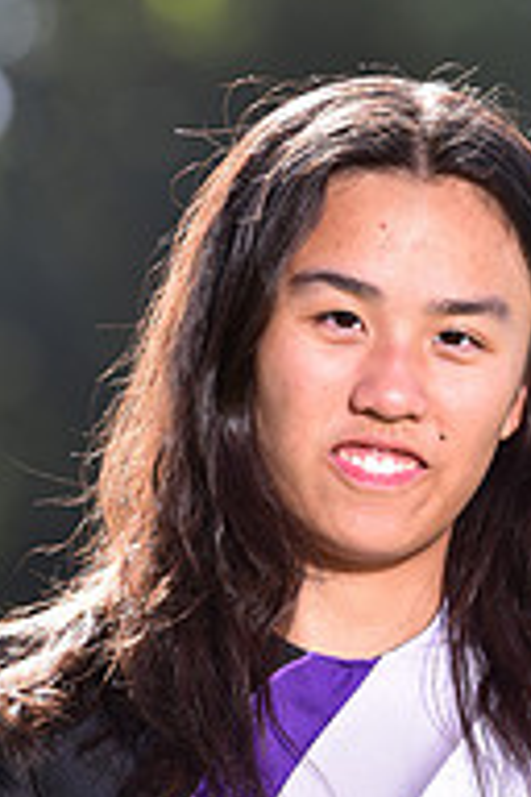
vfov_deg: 3.4
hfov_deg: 2.3
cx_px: 367
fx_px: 13362
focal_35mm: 604
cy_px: 892
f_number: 4.5
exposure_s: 1/250
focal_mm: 200
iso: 100
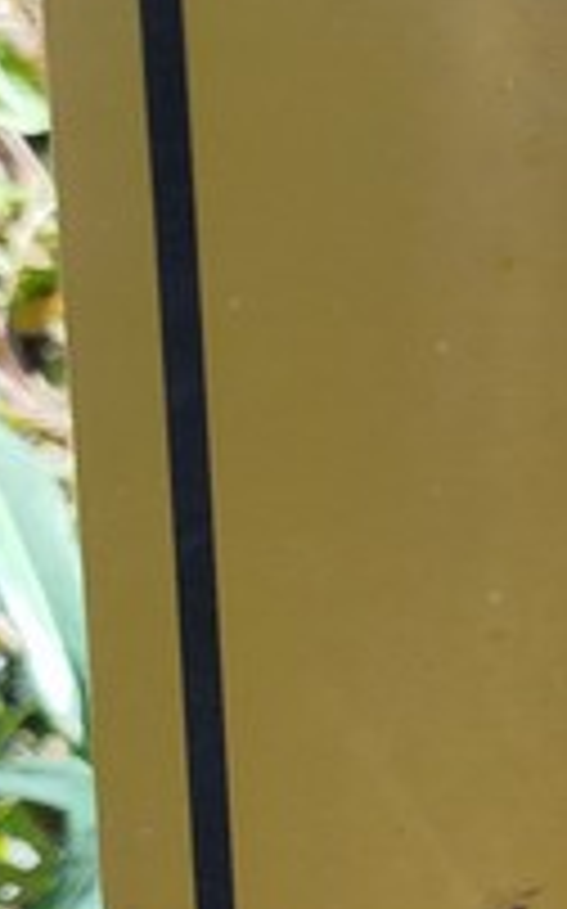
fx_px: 2501
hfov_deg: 11.5
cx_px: 1161
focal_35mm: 101
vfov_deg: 20.3
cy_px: 742
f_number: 1.7
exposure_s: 1/222
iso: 50
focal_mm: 5.31
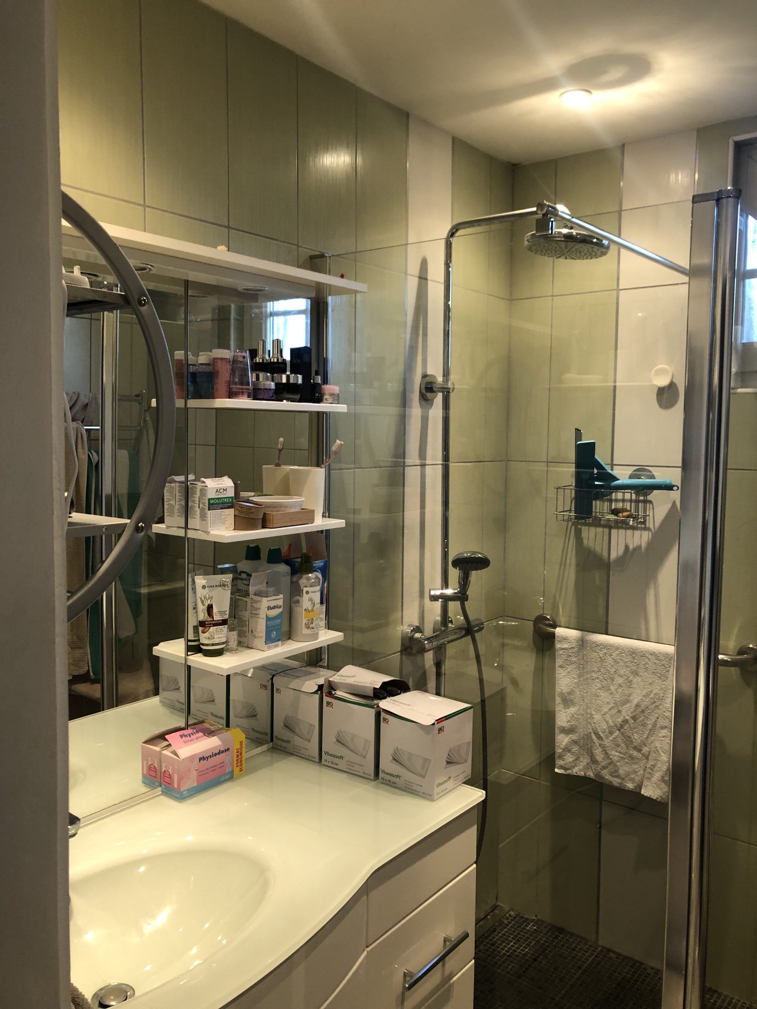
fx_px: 816
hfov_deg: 49.7
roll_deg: -0.4
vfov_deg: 63.4
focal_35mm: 28
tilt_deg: -4.3
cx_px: 378
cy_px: 504
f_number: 1.8
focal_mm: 3.99
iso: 50
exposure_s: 1/17
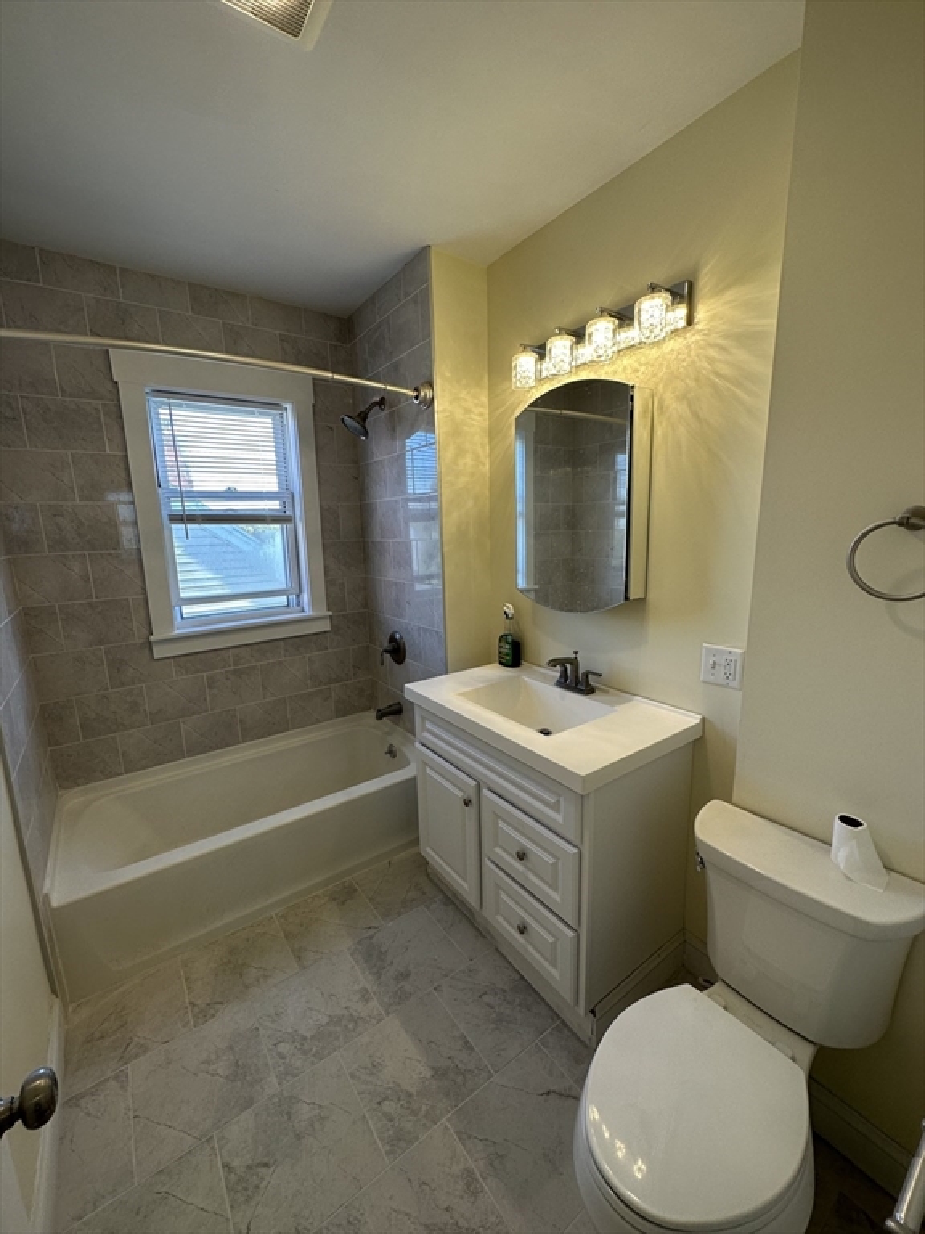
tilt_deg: -9.5
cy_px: 617
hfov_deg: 85.7
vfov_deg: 102.1
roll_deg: +2.0
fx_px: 499
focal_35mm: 14
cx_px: 462
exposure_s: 1/120
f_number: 2.2
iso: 64
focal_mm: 2.22
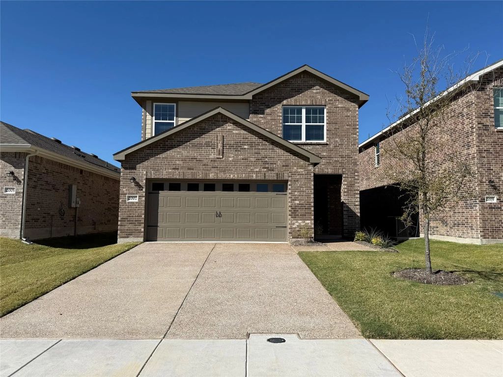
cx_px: 252
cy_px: 188
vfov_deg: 56.8
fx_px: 349
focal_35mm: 24
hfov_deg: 71.6
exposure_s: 1/6711
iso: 80
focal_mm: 6.76
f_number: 1.78
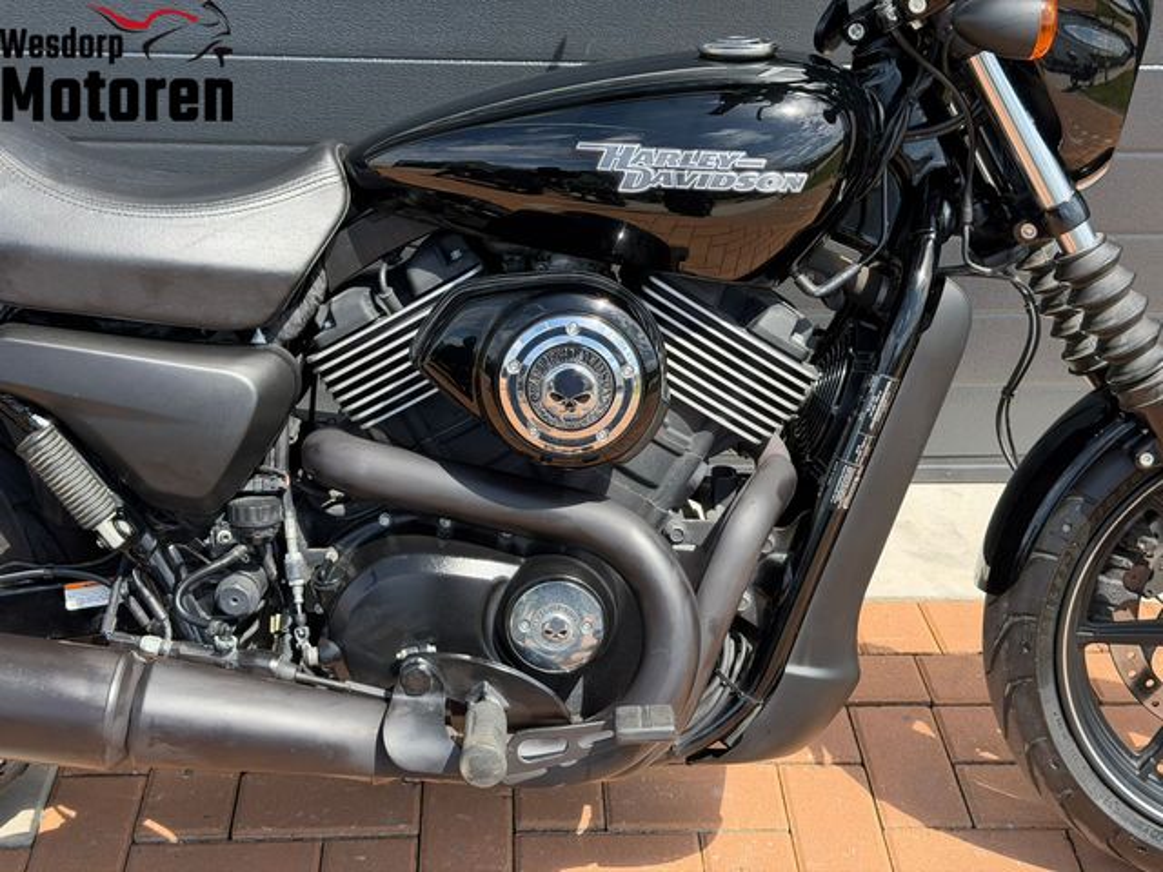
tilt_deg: -35.5
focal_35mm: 48
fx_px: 1613
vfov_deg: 30.3
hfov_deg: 39.7
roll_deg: -0.3
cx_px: 582
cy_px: 436
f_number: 1.78
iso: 100
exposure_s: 1/1795
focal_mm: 6.76
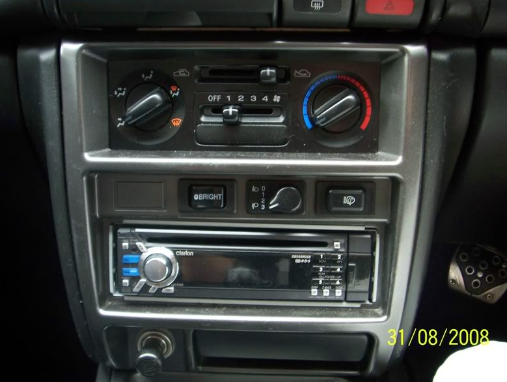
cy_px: 191
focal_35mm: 39
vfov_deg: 36.9
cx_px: 256
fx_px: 572
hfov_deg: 47.8
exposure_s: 1/8
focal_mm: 6.3
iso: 200
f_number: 3.9
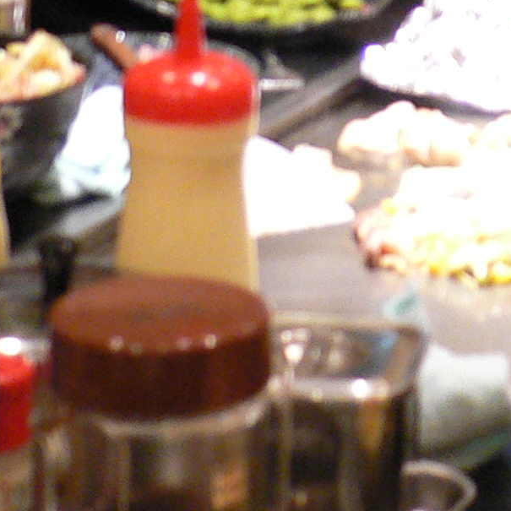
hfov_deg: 12.8
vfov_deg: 12.8
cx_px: 724
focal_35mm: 131
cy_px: -212
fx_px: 2188
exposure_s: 1/15
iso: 200
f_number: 2.8
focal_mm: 5.8
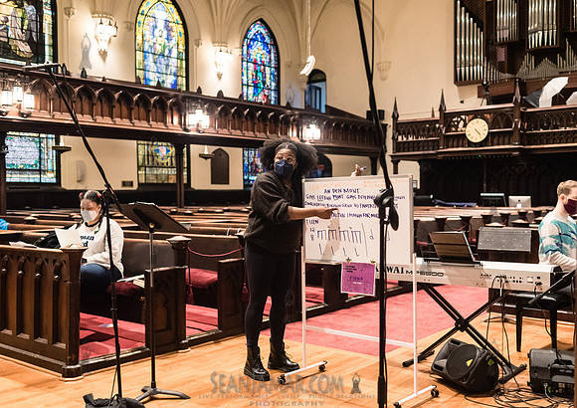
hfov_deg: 50.0
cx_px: 305
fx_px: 618
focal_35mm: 38
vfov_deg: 36.5
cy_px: 204
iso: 4000
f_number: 3.5
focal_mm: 35
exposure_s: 1/125
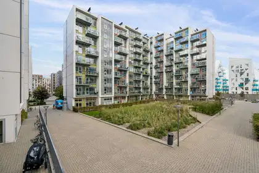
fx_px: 101
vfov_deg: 81.2
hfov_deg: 104.3
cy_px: 86
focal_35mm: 14
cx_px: 130
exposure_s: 1/800
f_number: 7.1
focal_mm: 14
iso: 400
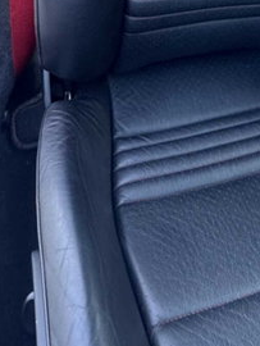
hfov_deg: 26.8
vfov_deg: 27.8
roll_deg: -11.3
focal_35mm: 53
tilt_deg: -30.9
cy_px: -137
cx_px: 222
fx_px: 530
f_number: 2.2
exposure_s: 1/64
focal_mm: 2.22
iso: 320
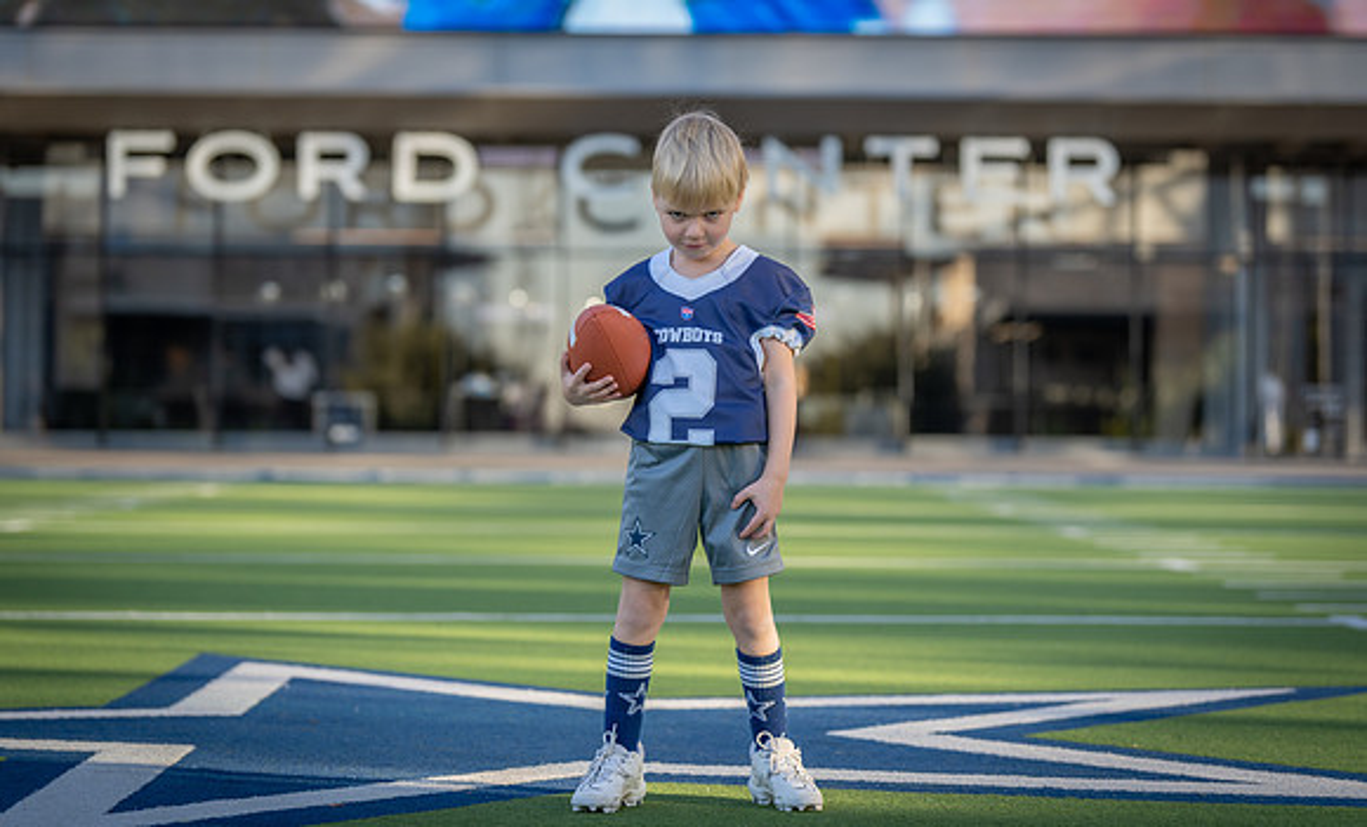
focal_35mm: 105
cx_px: 665
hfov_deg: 20.0
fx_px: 3875
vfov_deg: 12.2
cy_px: 372
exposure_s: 1/400
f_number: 2.8
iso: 100
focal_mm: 98
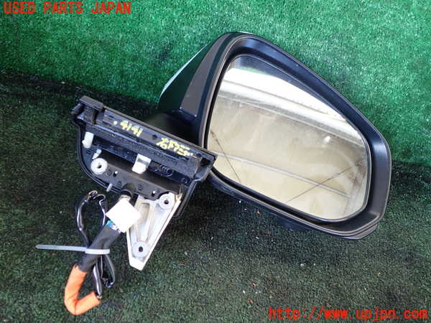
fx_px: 374
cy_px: 162
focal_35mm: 30
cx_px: 216
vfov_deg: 46.8
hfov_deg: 60.0
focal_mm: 5.4
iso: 160
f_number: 2.3
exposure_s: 1/60
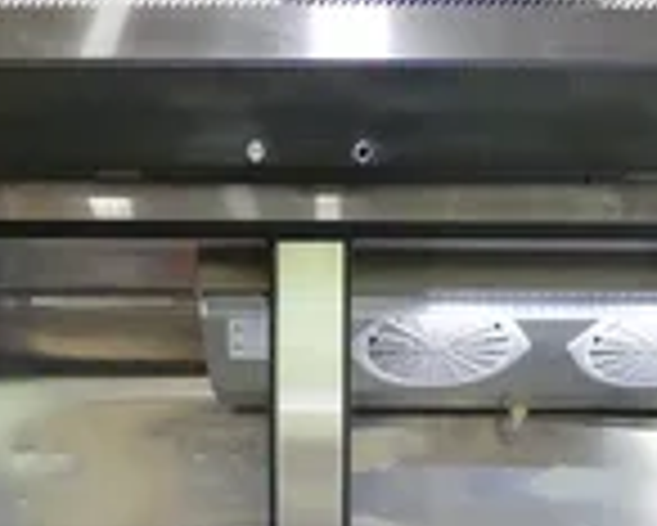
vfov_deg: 17.4
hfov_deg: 24.7
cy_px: 850
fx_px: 1498
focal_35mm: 77
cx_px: 322
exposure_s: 1/320
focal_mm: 11.29
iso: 6400
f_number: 3.5
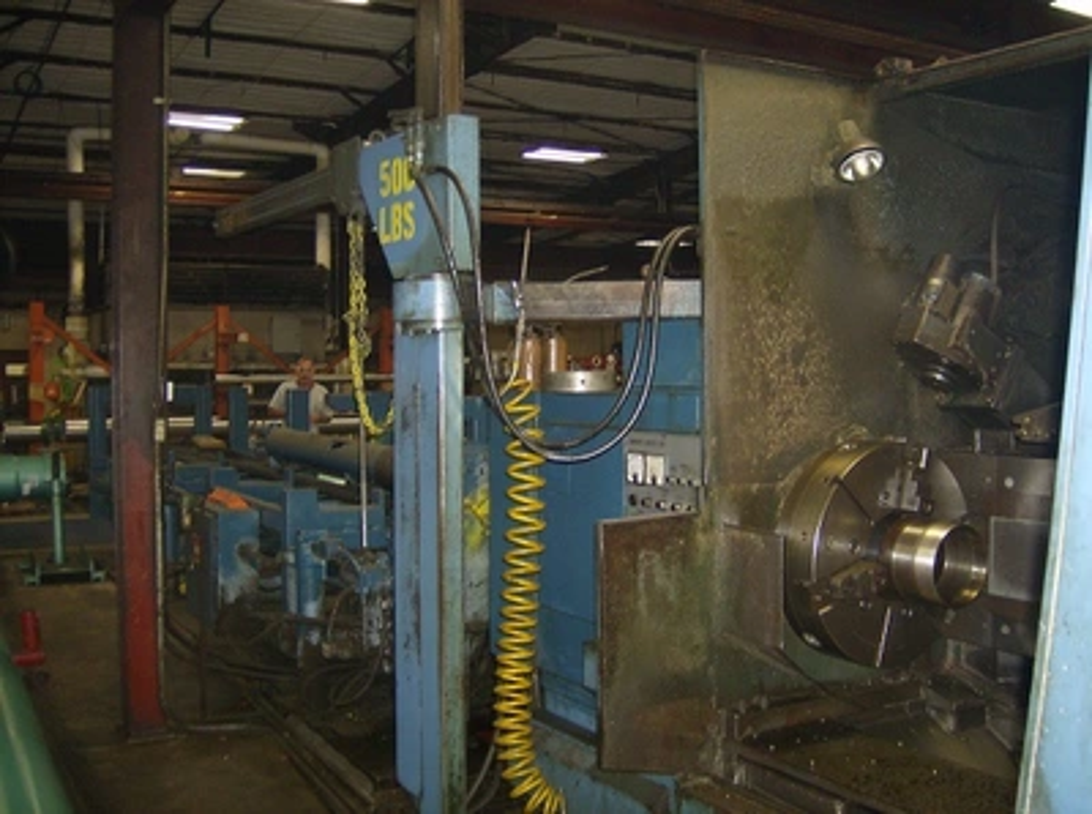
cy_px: 407
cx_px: 546
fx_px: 1133
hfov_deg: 51.5
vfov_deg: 39.5
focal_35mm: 36
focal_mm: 6
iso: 200
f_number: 2.8
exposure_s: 1/60
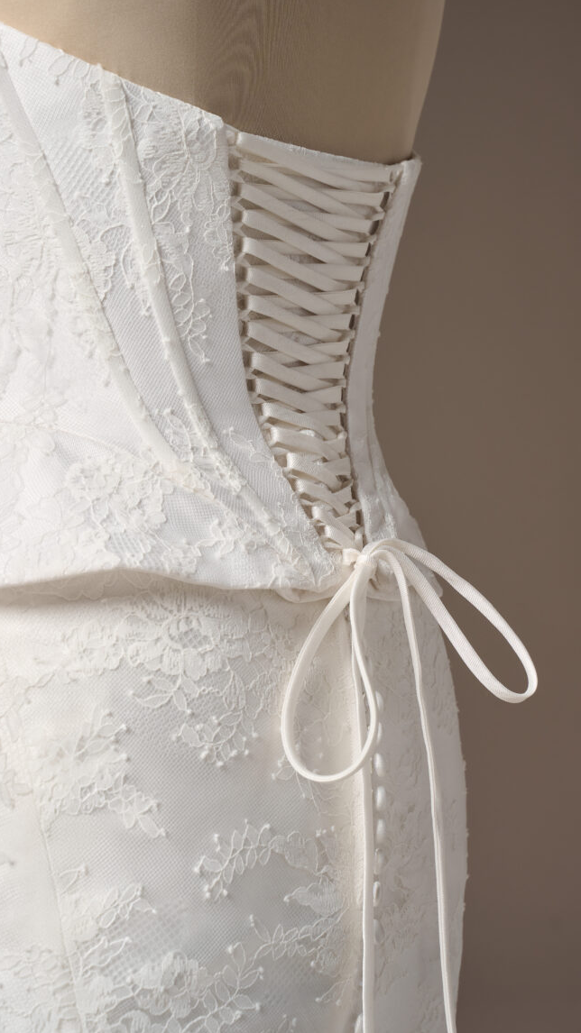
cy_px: 516
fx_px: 2165
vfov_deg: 26.9
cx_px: 285
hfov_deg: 15.3
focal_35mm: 79
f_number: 8
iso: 250
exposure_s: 1/200
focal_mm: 75
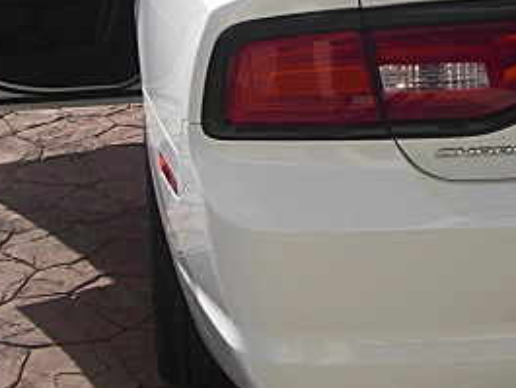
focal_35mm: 87
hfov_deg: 21.8
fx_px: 1297
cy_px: 25
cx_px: 500
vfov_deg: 16.7
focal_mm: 6.3
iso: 50
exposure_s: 1/1000
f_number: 2.8
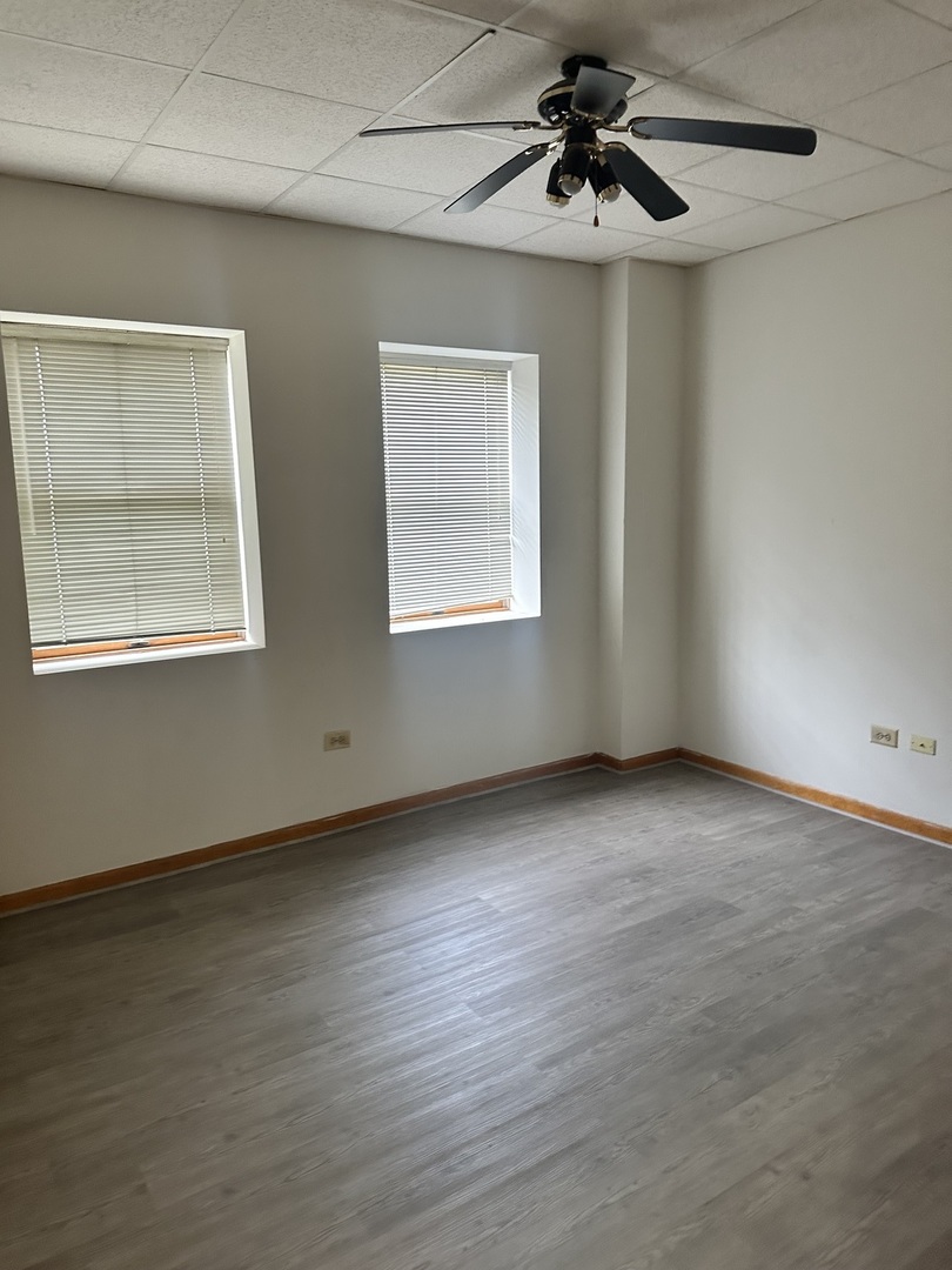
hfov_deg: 56.8
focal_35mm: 24
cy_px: 635
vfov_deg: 71.6
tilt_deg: -7.0
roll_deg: +2.6
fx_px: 880
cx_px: 476
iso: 500
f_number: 1.78
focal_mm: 6.86
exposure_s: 1/60
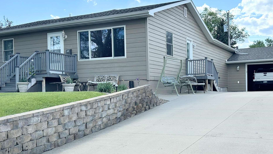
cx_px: 164
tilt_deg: -0.9
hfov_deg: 47.1
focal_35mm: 43
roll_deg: +0.8
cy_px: 96
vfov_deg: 27.6
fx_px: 311
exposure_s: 1/4348
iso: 80
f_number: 1.78
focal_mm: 6.86
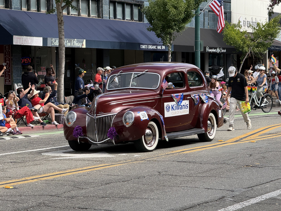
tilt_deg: -1.6
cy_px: 106
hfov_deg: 16.4
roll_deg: +0.2
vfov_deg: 12.3
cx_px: 140
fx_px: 974
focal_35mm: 120
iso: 50
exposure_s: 1/693
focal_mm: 15.66
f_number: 2.8
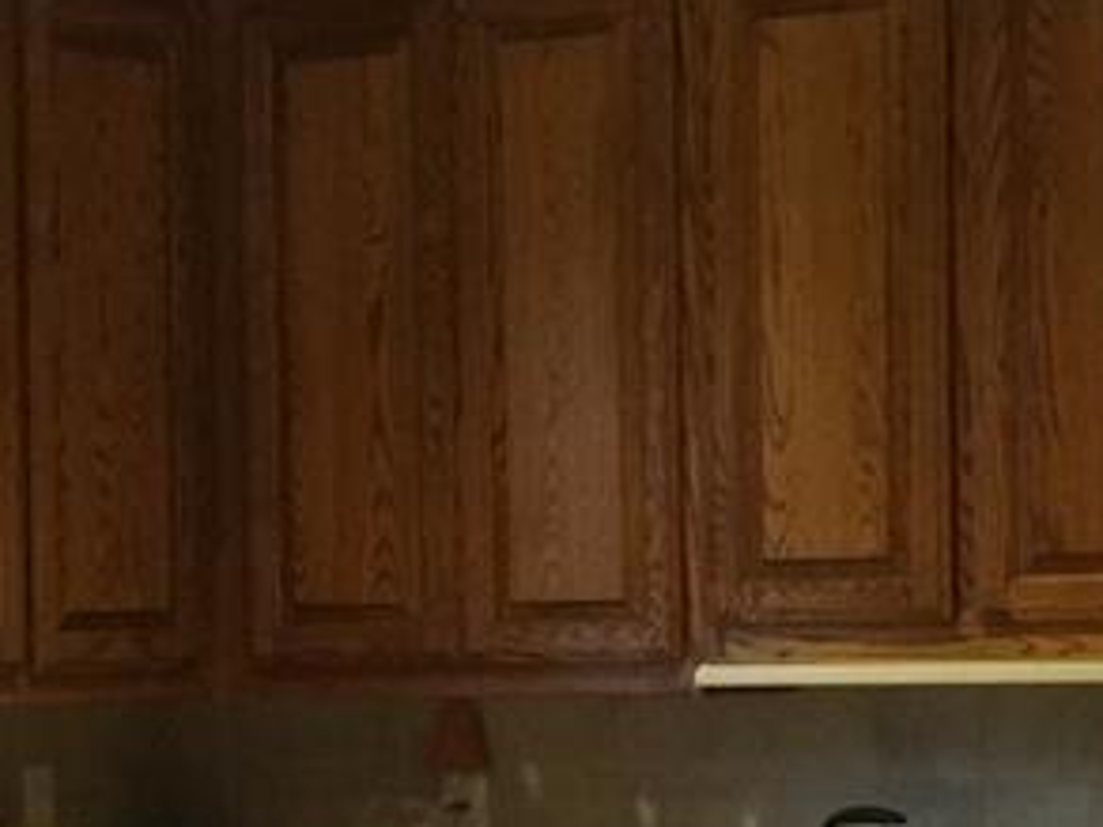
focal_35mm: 149
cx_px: -68
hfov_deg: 13.0
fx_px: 4748
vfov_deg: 9.9
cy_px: 695
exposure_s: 1/15
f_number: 2.2
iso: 80
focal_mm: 4.15
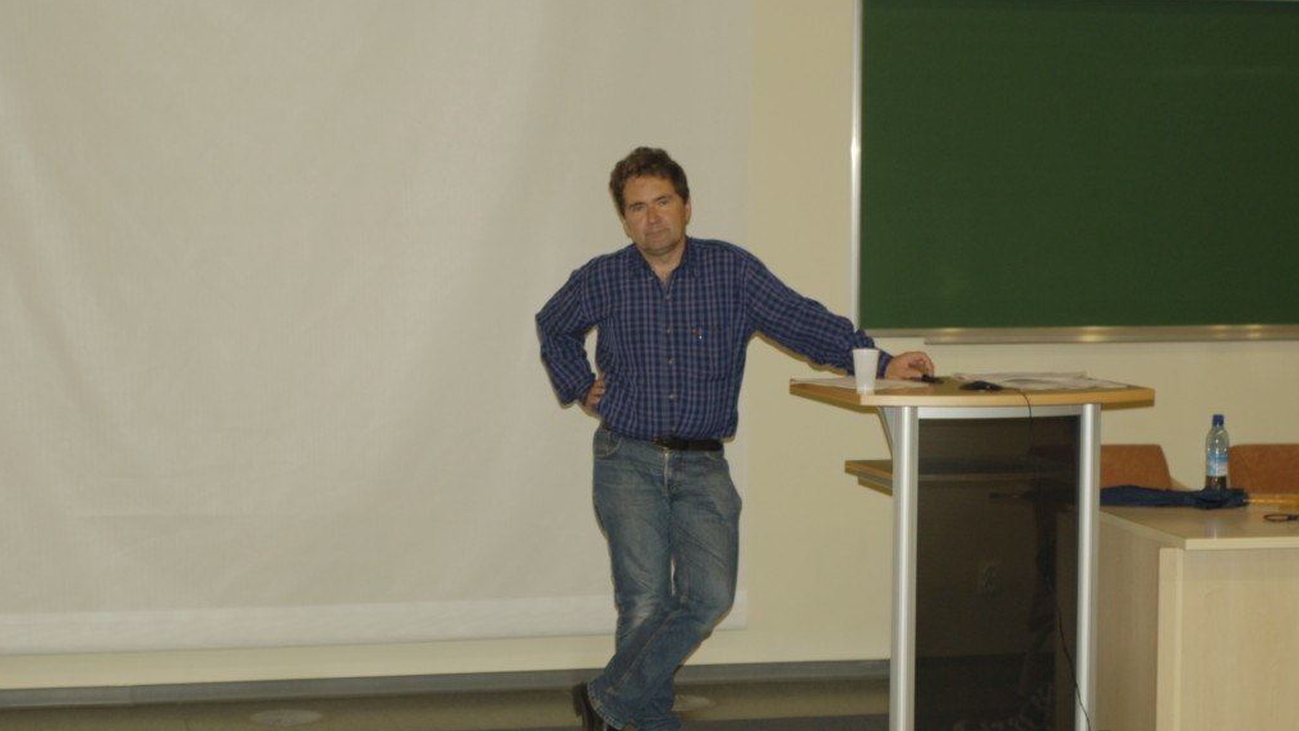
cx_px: 646
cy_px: 390
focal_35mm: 79
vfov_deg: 15.3
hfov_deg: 26.9
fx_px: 2721
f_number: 3.5
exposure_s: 1/60
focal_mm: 50
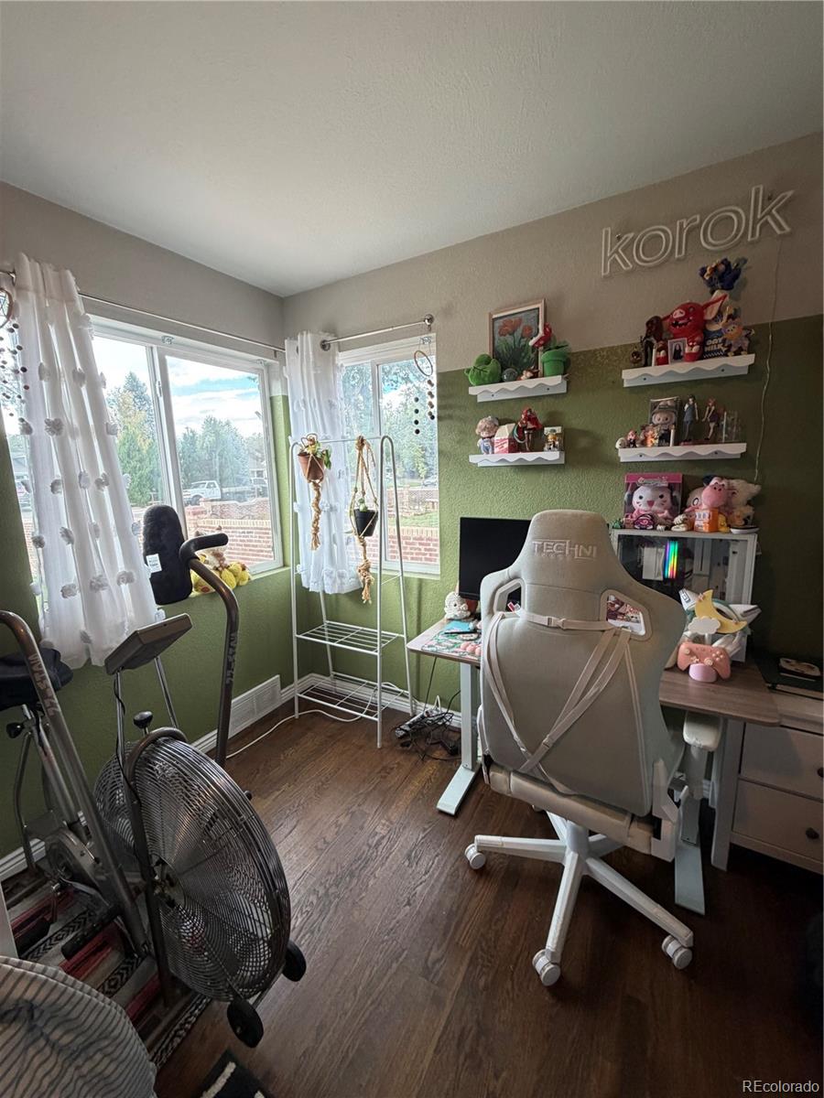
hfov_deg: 85.7
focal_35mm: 14
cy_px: 549
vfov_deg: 102.1
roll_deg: +1.9
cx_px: 412
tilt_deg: -9.3
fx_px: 444
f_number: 2.2
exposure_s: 1/120
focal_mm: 2.22
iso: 250
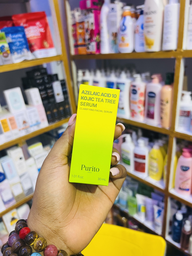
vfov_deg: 67.3
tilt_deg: -21.2
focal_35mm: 26
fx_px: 192
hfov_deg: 53.1
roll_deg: +7.5
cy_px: 128
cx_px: 96
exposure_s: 1/50
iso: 100
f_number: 1.5
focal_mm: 5.7
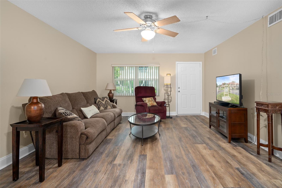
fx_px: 133
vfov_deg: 70.4
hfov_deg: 93.3
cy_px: 94
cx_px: 141
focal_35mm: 17
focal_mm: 17
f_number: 8
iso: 320
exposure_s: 1/1.25
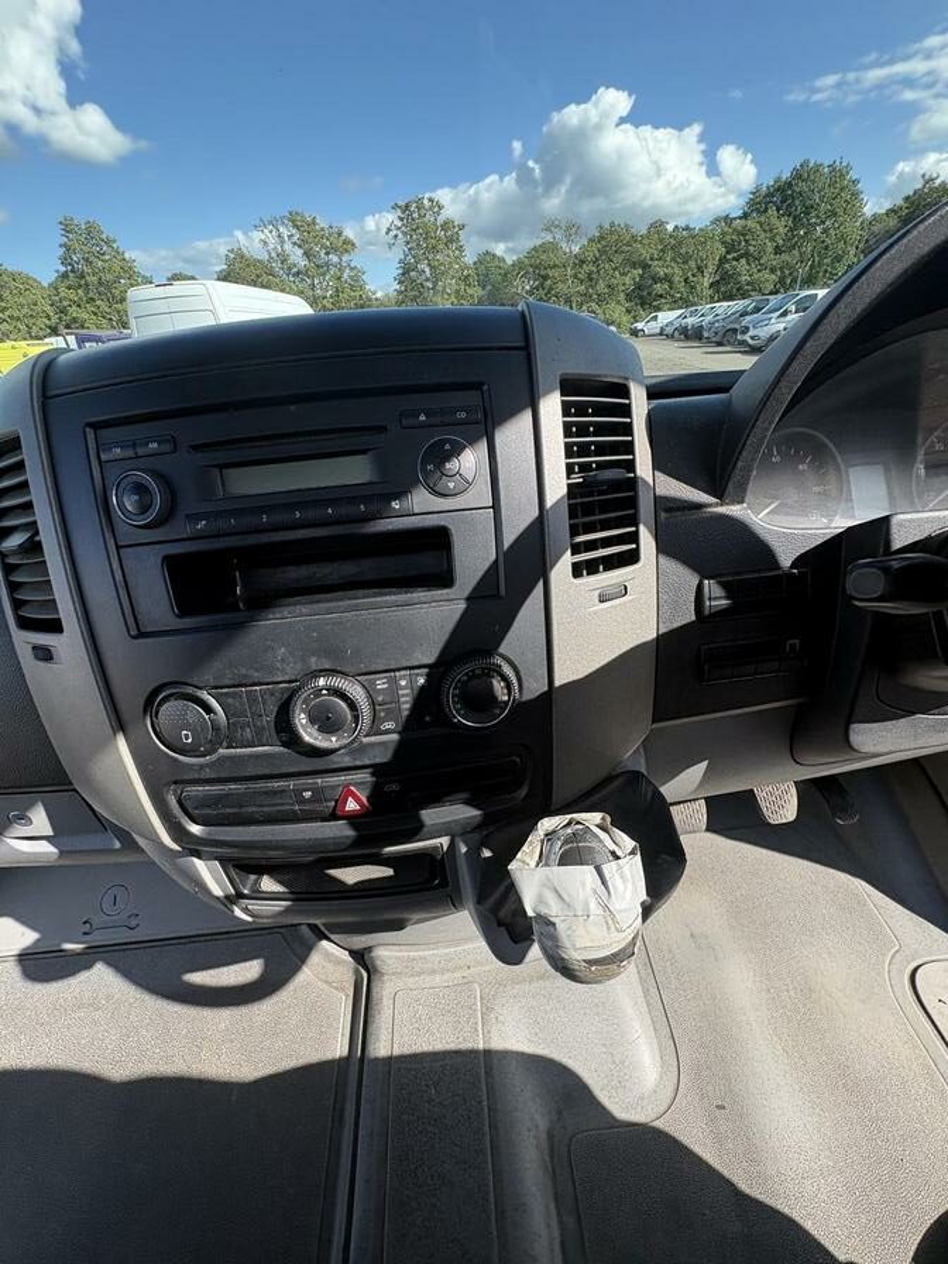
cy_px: 632
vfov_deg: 102.1
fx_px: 511
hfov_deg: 85.7
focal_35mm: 14
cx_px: 474
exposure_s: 1/377
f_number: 2.2
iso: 40
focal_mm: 2.22
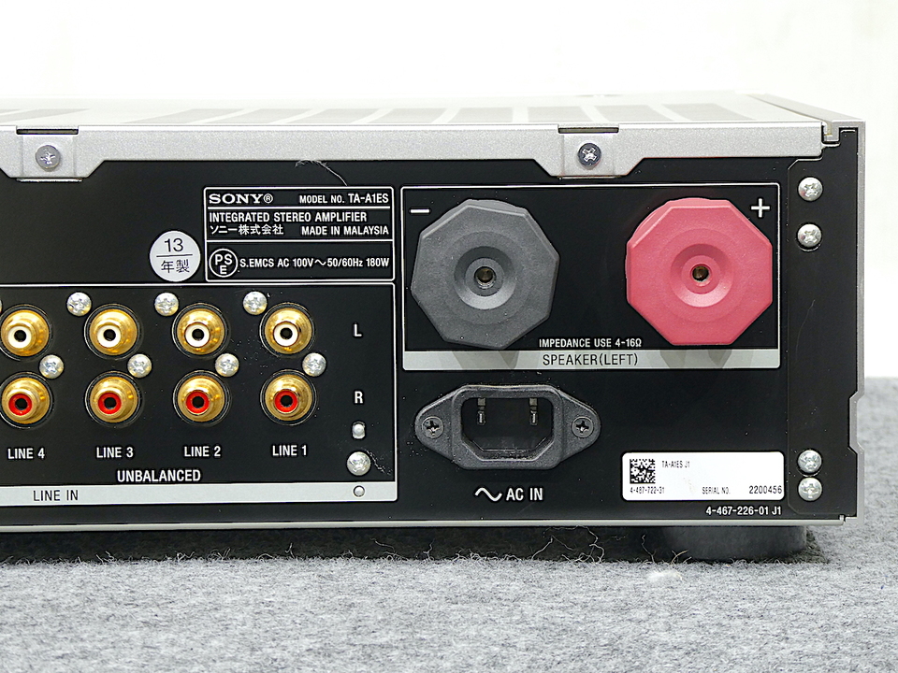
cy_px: 336
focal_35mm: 115
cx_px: 449
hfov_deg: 17.1
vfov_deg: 12.9
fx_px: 2983
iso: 200
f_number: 5.1
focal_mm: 20.6
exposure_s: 1/5
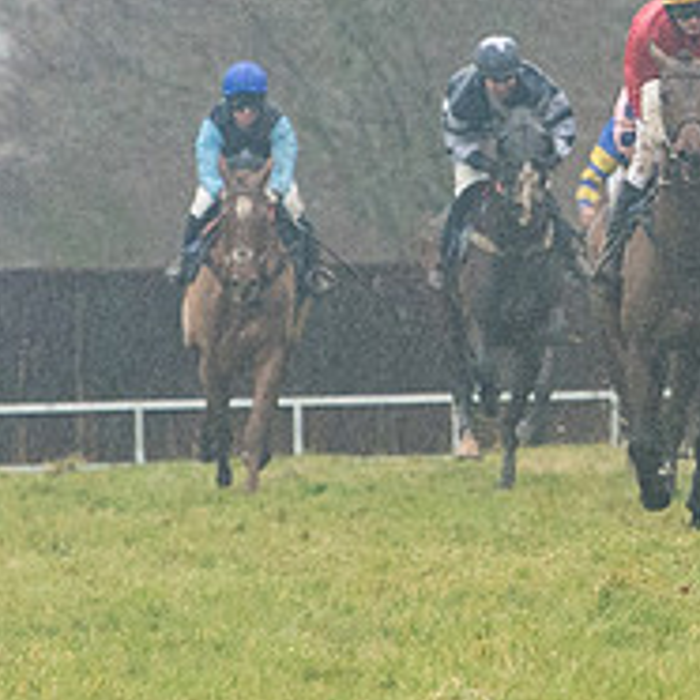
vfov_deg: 1.5
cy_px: 5
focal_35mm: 1137
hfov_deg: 1.5
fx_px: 26013
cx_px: 1022
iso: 1000
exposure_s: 1/1000
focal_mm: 185
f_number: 4.5
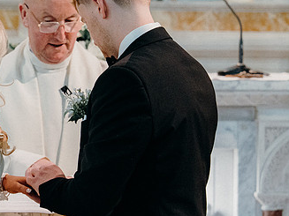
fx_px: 1494
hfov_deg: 11.0
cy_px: 101
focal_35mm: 179
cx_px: 34
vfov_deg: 8.3
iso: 4000
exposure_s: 1/160
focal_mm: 70
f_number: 3.5
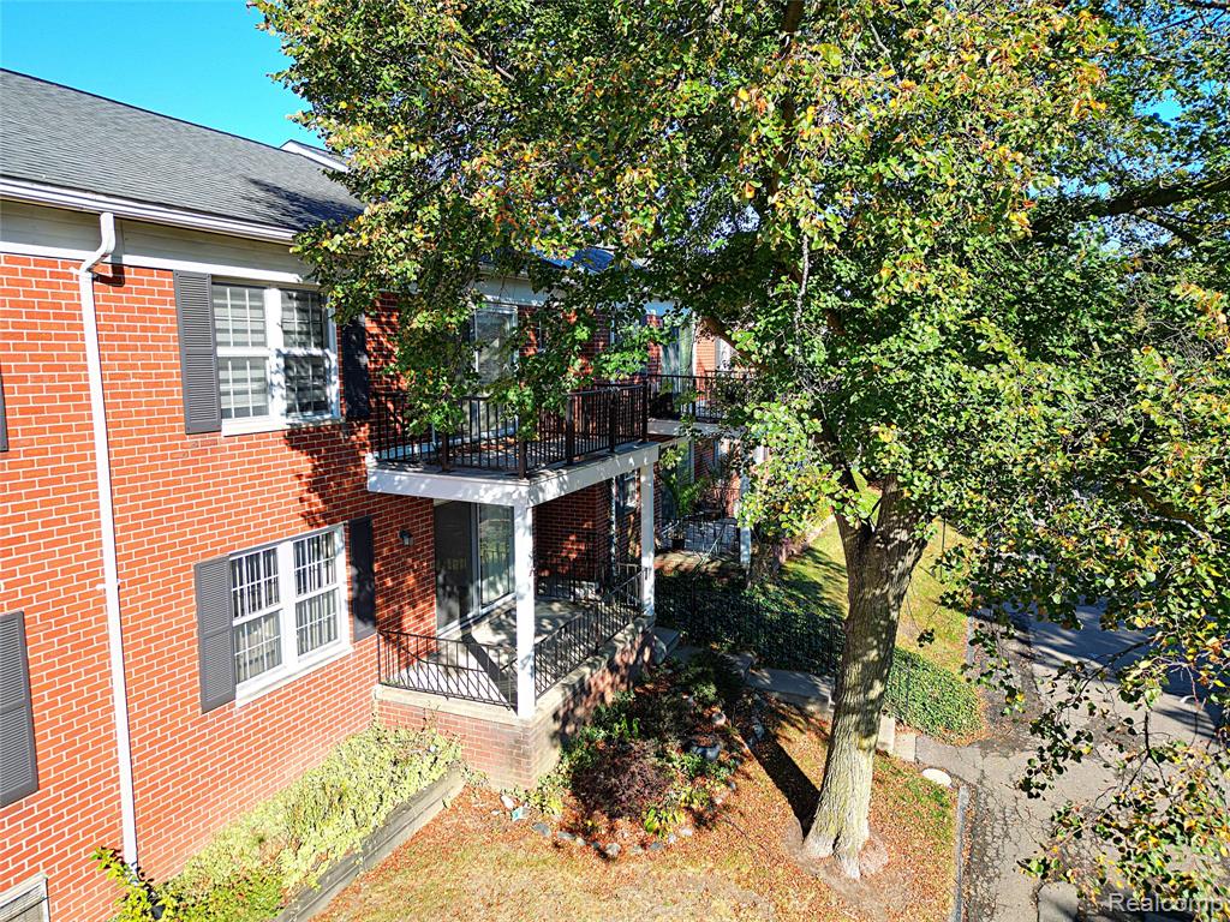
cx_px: 615
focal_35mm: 24
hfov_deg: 71.6
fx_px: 853
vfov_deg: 56.8
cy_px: 461
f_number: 1.7
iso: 100
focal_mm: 6.7
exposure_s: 1/1250
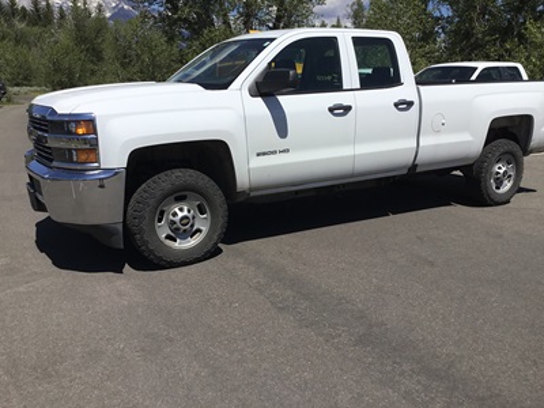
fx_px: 487
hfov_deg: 58.4
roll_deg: +1.8
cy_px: 204
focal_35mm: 31
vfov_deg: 45.4
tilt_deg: -11.5
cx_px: 272
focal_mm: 3.3
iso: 25
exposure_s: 1/2915
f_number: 2.4
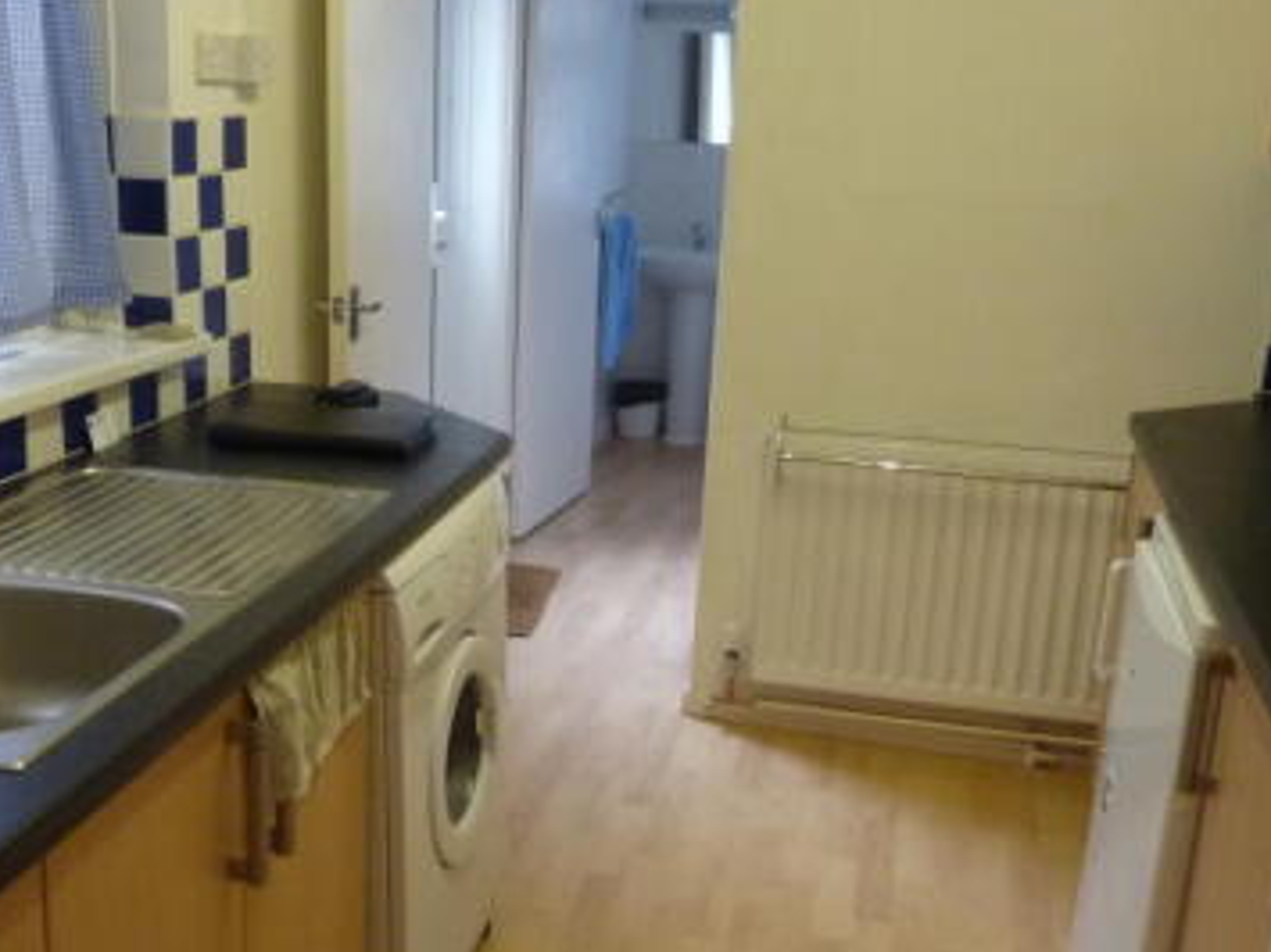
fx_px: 1505
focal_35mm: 41
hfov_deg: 45.5
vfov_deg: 35.1
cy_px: 506
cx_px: 489
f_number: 3.3
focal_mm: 4.1
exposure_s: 1/30
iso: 250
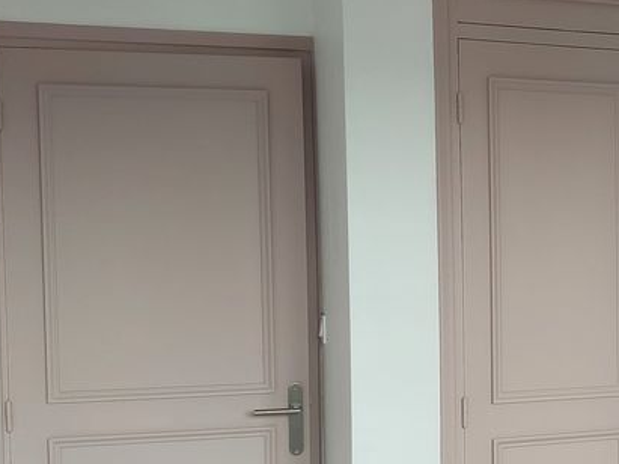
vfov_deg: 20.1
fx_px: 1305
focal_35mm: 73
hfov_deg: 25.4
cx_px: 613
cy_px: 294
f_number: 1.8
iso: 50
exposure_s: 1/50
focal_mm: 4.6
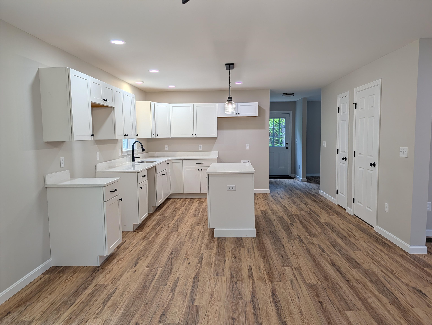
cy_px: 162
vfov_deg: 56.9
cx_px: 216
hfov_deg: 71.5
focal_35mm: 24
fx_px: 300
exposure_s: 1/280
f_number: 1.68
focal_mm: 6.9
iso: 17
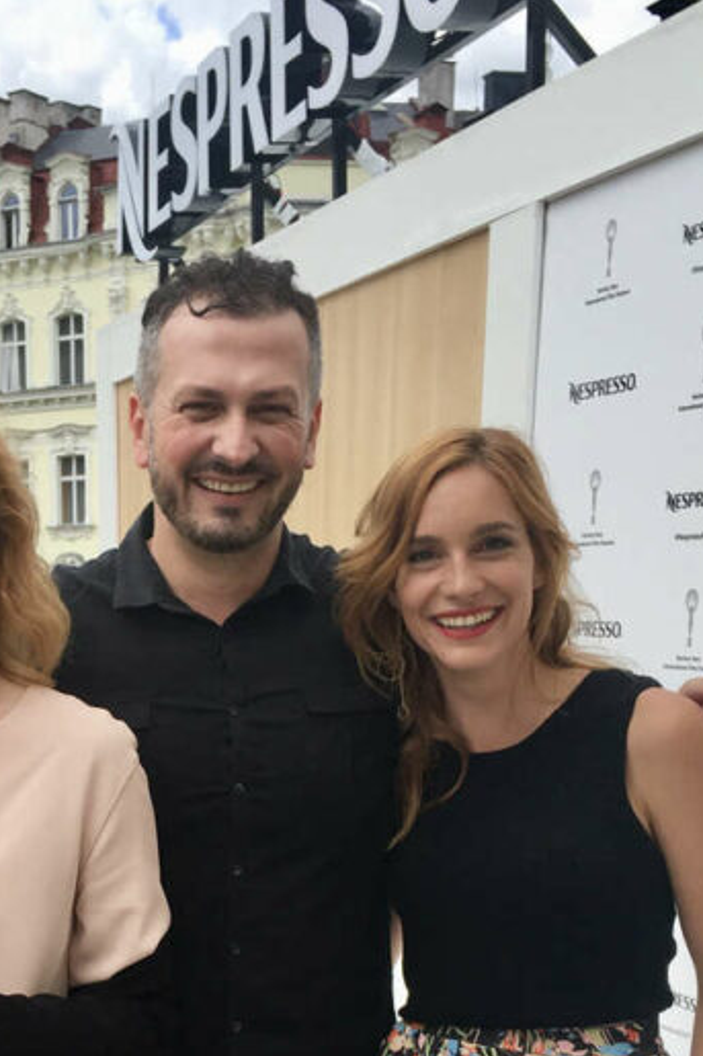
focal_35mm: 60
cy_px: 980
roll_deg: +2.3
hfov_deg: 21.9
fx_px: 1759
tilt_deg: -11.4
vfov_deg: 31.6
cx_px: 27
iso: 25
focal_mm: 4.15
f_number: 2.2
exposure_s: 1/950
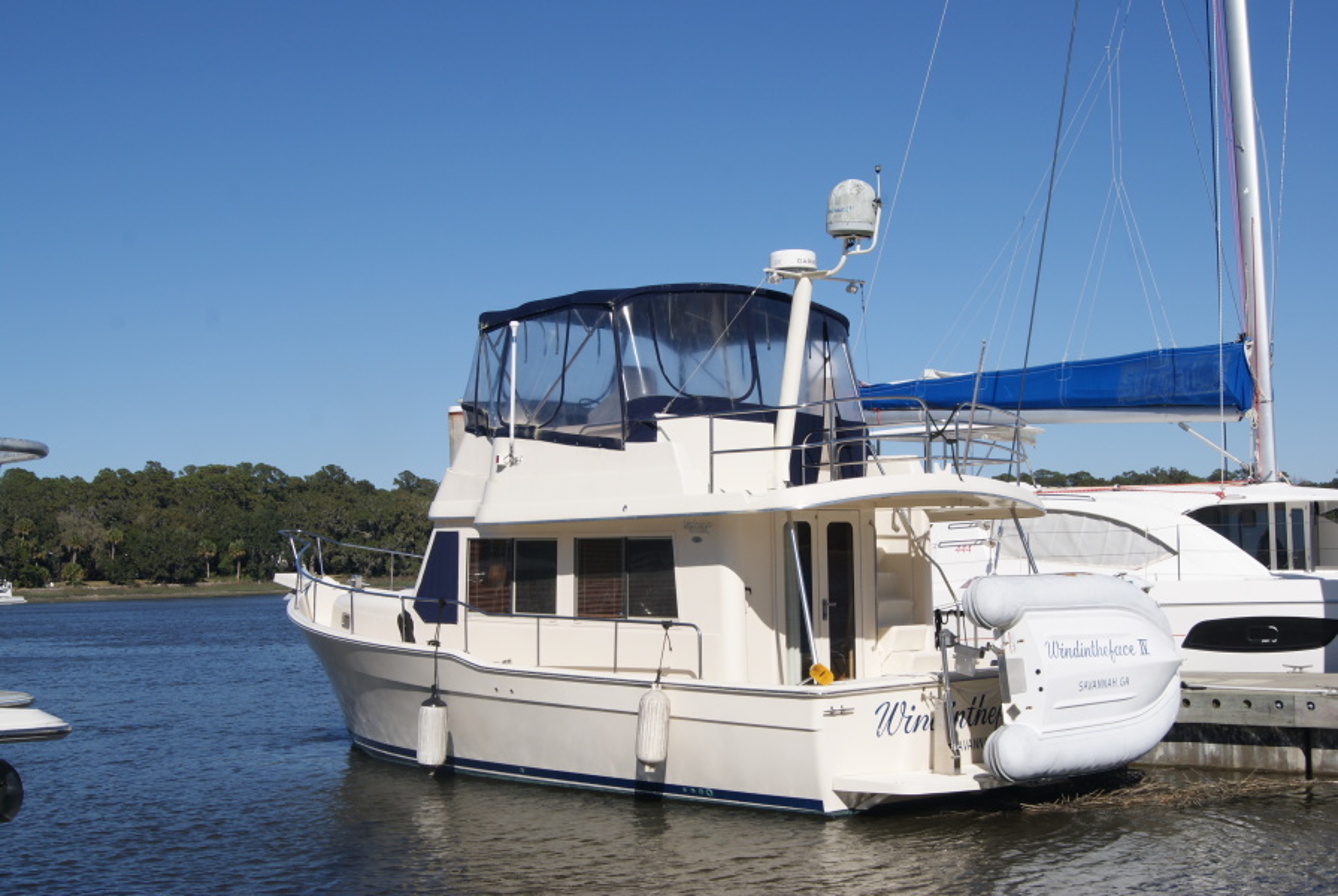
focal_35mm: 45
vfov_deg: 30.0
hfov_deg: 43.6
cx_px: 669
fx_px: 1675
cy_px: 448
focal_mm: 30
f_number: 11
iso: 100
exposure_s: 1/320
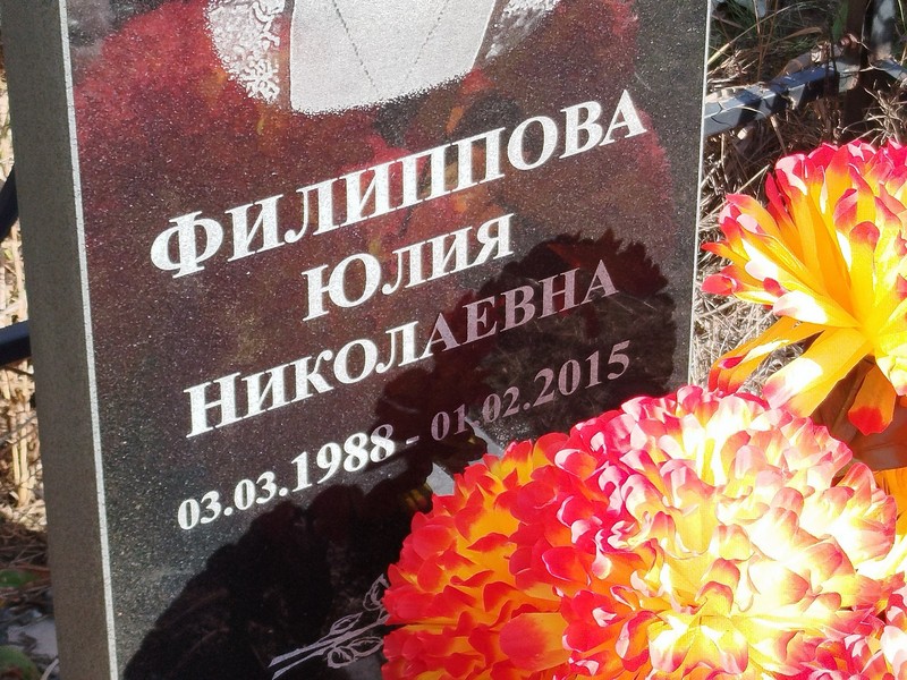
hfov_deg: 51.4
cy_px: 340
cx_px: 454
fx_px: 943
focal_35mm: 36
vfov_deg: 39.7
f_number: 1.7
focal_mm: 5.31
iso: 50
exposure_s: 1/295
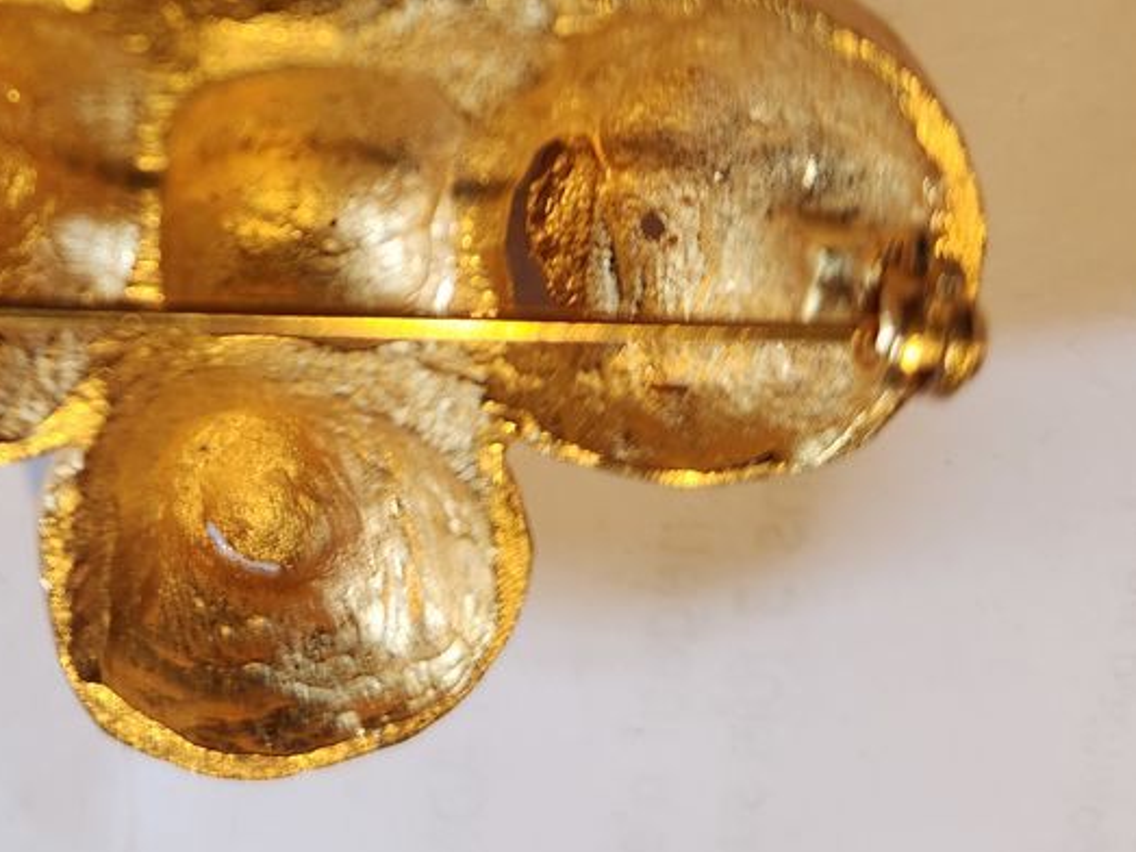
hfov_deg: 40.5
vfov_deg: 31.0
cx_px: 167
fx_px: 1444
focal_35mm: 44
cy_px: 48
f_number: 1.8
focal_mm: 5.4
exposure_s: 1/100
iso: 160
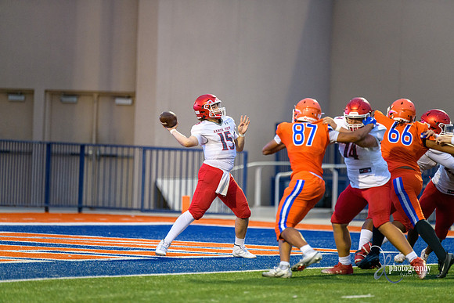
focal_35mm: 300
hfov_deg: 6.9
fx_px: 3784
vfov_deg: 4.6
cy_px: 152
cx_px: 227
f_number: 2.8
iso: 2200
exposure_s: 1/800
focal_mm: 300
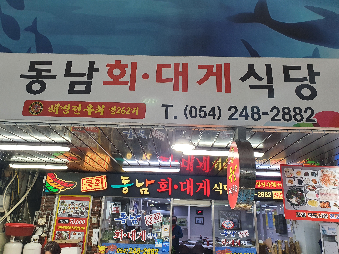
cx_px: 169
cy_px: 129
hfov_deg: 65.3
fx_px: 264
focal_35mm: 27
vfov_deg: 51.3
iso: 200
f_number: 2.4
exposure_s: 1/120
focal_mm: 4.32
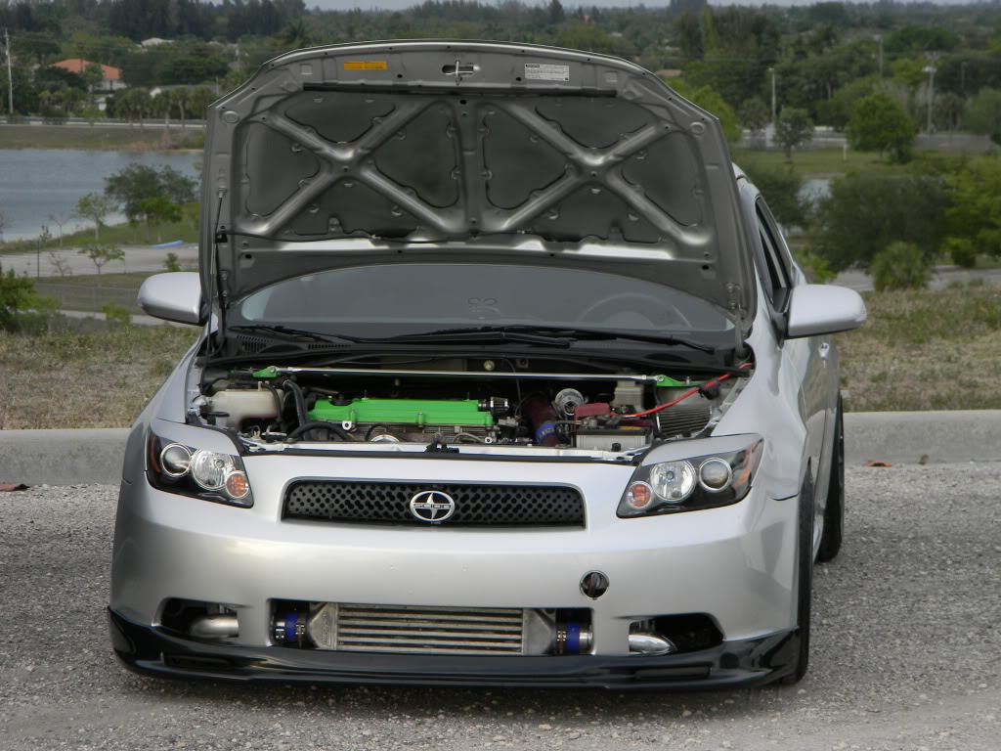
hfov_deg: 13.3
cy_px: 376
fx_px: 4280
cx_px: 500
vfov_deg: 10.0
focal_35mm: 148
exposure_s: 1/111
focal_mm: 26.8
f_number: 5
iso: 80
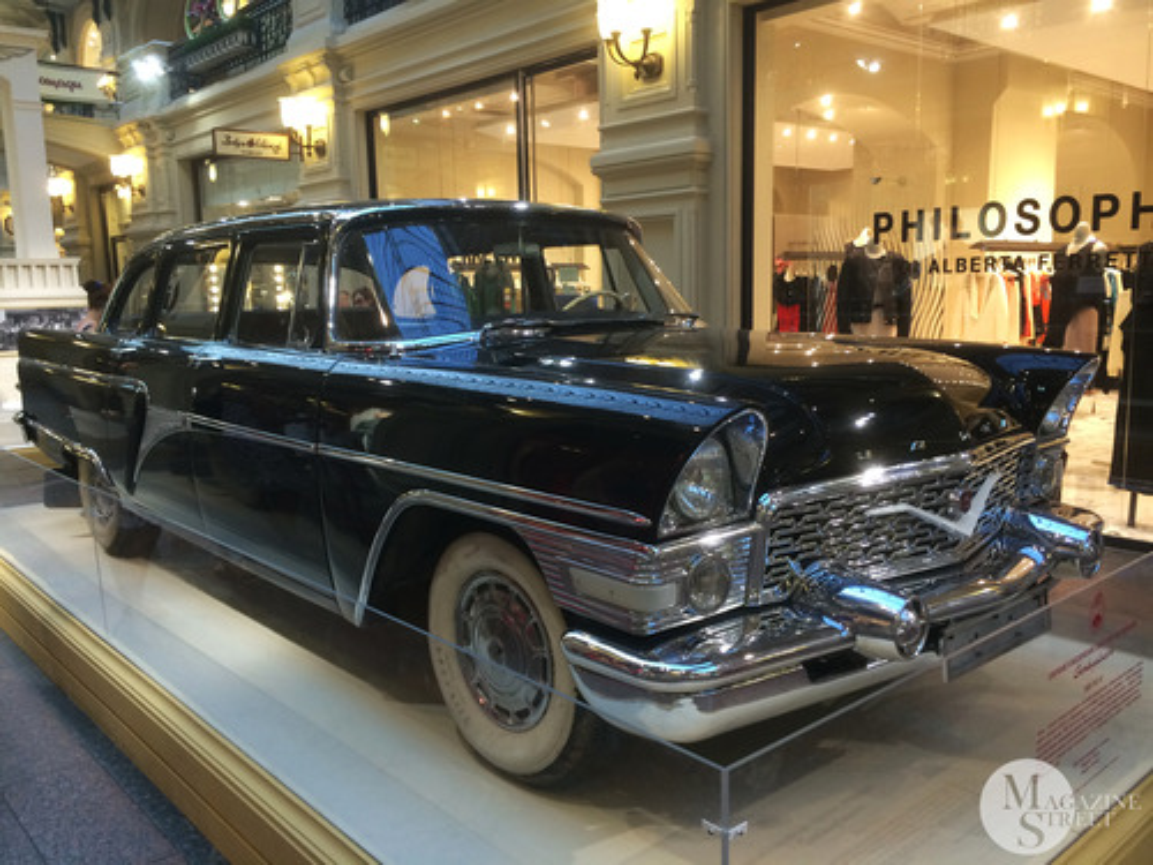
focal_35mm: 30
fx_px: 999
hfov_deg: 60.0
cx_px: 576
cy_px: 432
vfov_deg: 46.8
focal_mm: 4.12
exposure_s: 1/33
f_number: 2.2
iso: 80
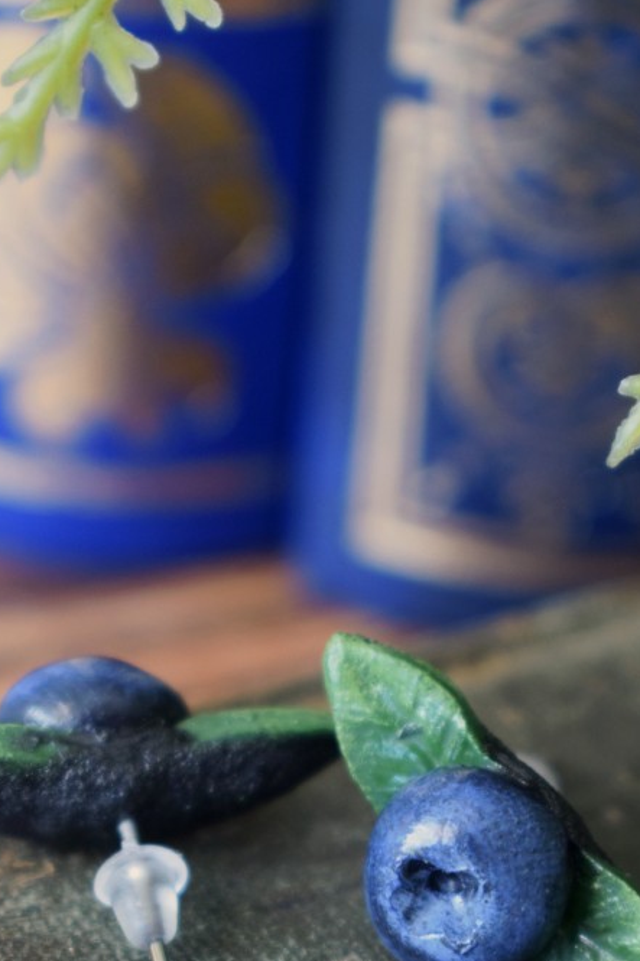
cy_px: 809
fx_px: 3811
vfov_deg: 14.3
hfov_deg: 9.6
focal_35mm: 143
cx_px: 348
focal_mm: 55
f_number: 5.6
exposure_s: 1/60
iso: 900
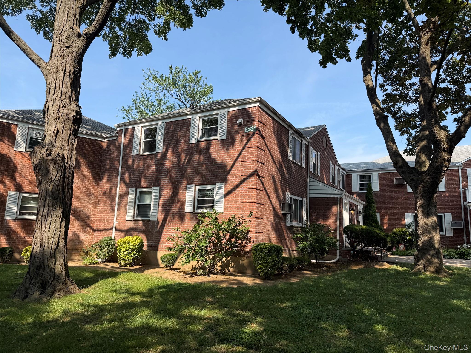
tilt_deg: +10.4
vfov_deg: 56.8
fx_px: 327
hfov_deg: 71.6
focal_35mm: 24
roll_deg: -1.8
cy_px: 176
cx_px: 236
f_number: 1.78
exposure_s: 1/2370
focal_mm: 6.76
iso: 80
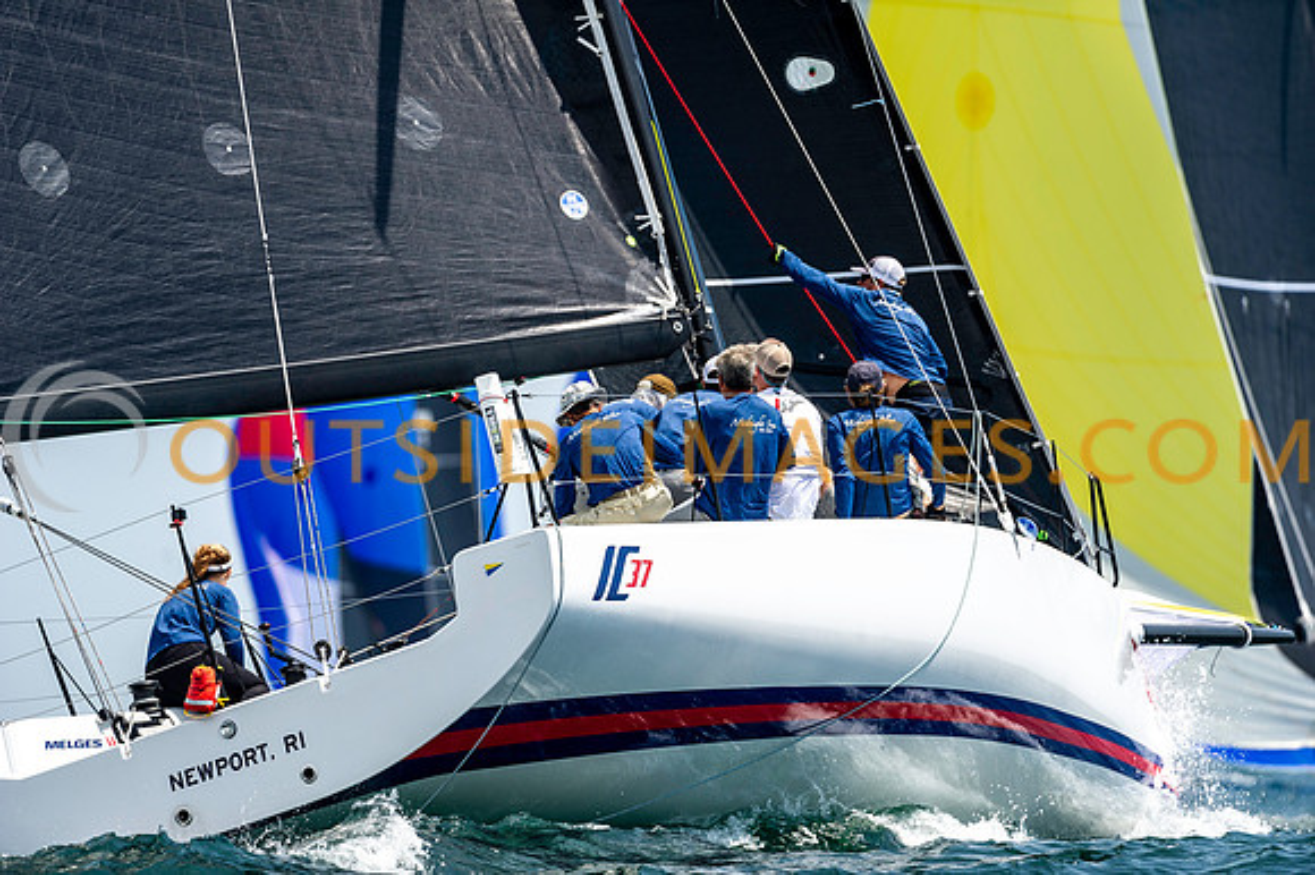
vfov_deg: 3.9
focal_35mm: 350
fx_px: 12777
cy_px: 438
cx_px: 658
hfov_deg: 5.9
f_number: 5
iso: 400
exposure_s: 1/2500
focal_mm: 350
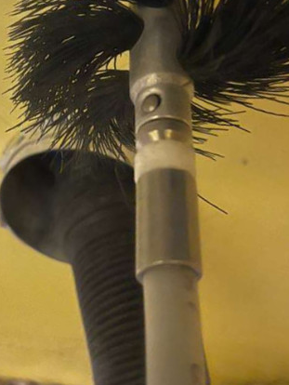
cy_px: 111
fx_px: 990
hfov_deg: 16.6
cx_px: 160
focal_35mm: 89
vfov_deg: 21.9
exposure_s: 1/23
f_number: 2.8
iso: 20
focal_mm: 6.6
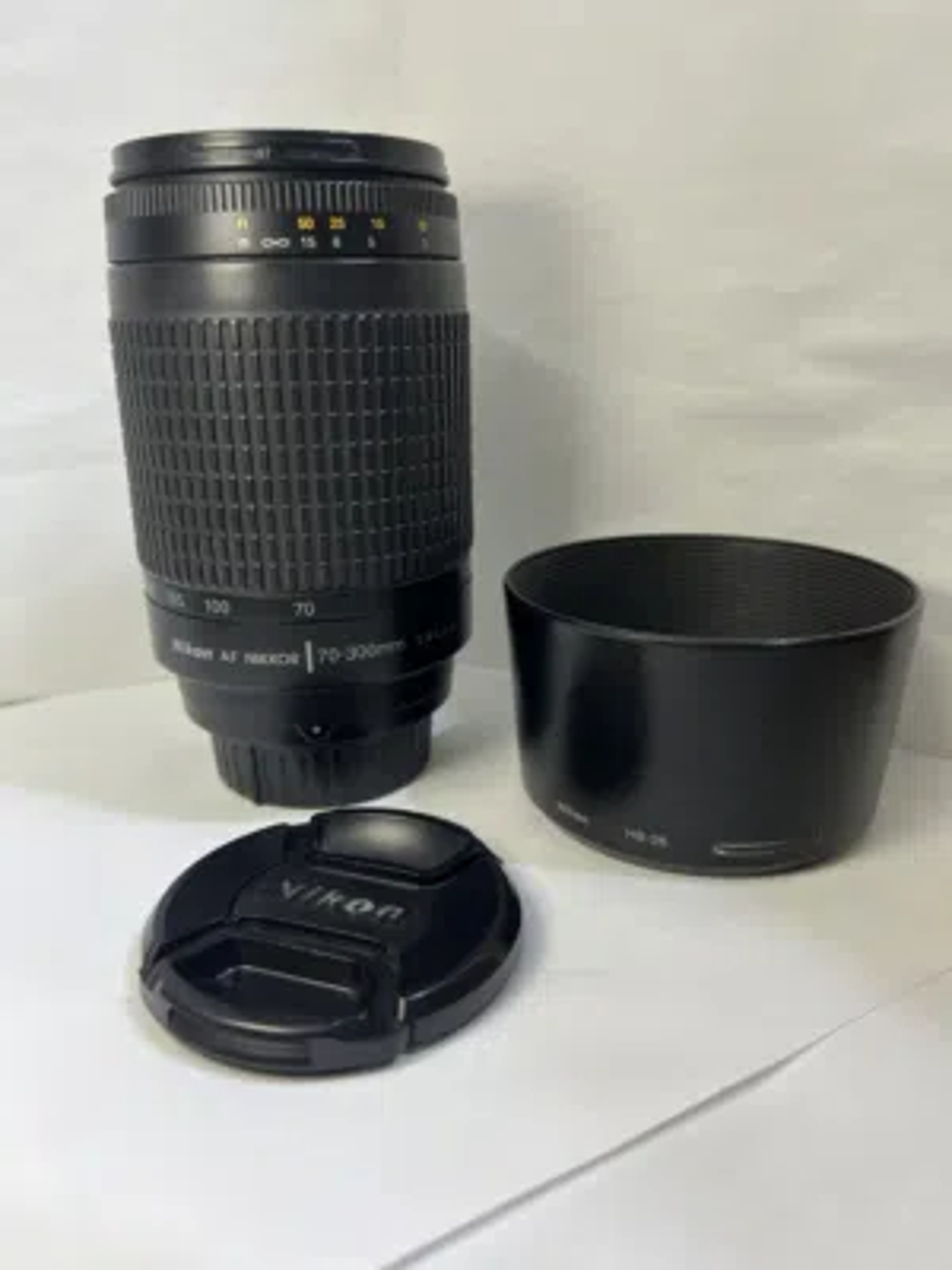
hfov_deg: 53.1
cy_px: 635
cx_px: 476
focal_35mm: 26
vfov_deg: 67.3
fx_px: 953
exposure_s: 1/100
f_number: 1.5
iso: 125
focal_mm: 5.7
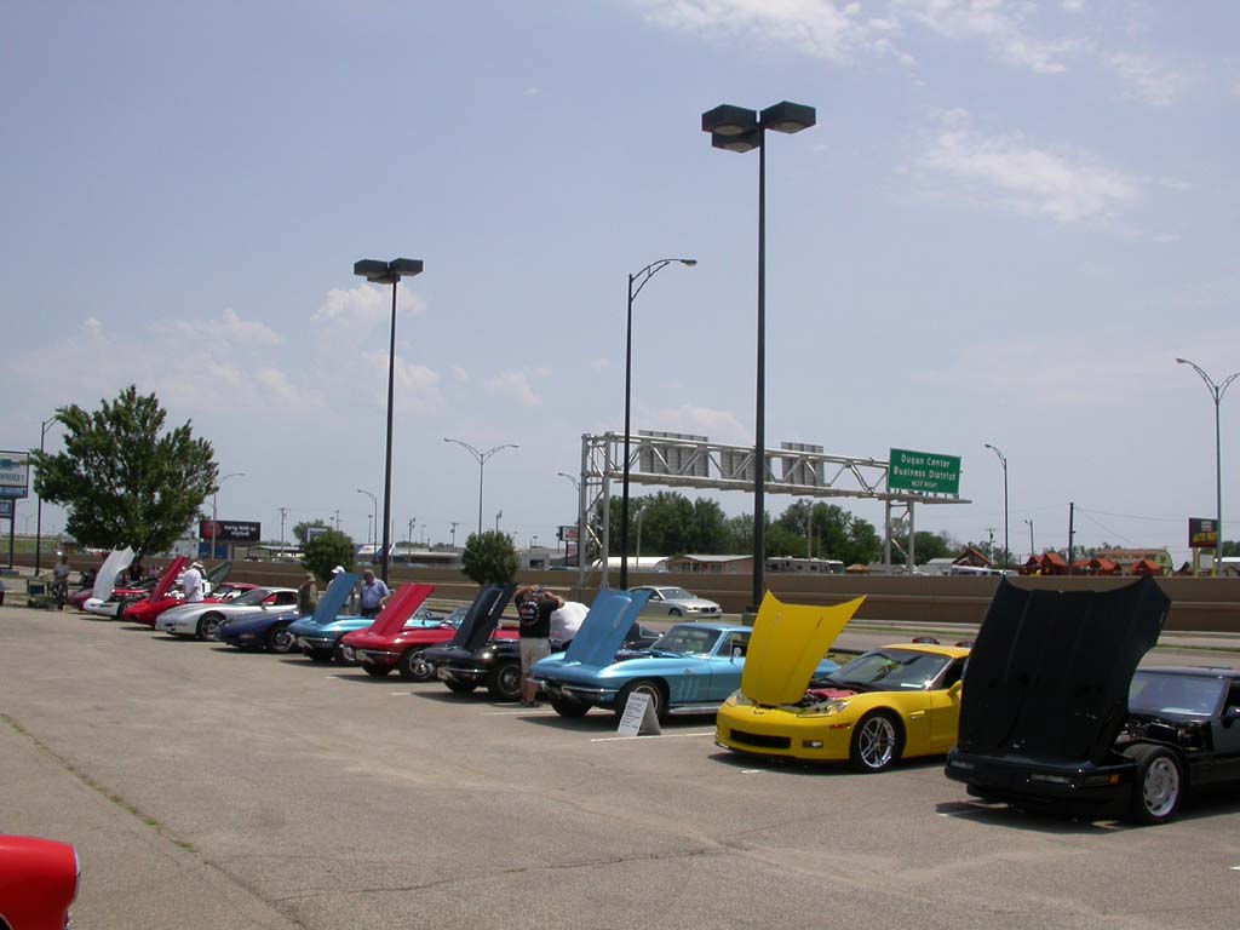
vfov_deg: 37.7
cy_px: 465
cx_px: 620
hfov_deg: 49.0
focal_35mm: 38
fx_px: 1361
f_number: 7.5
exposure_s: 1/591
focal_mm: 7.85
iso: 100
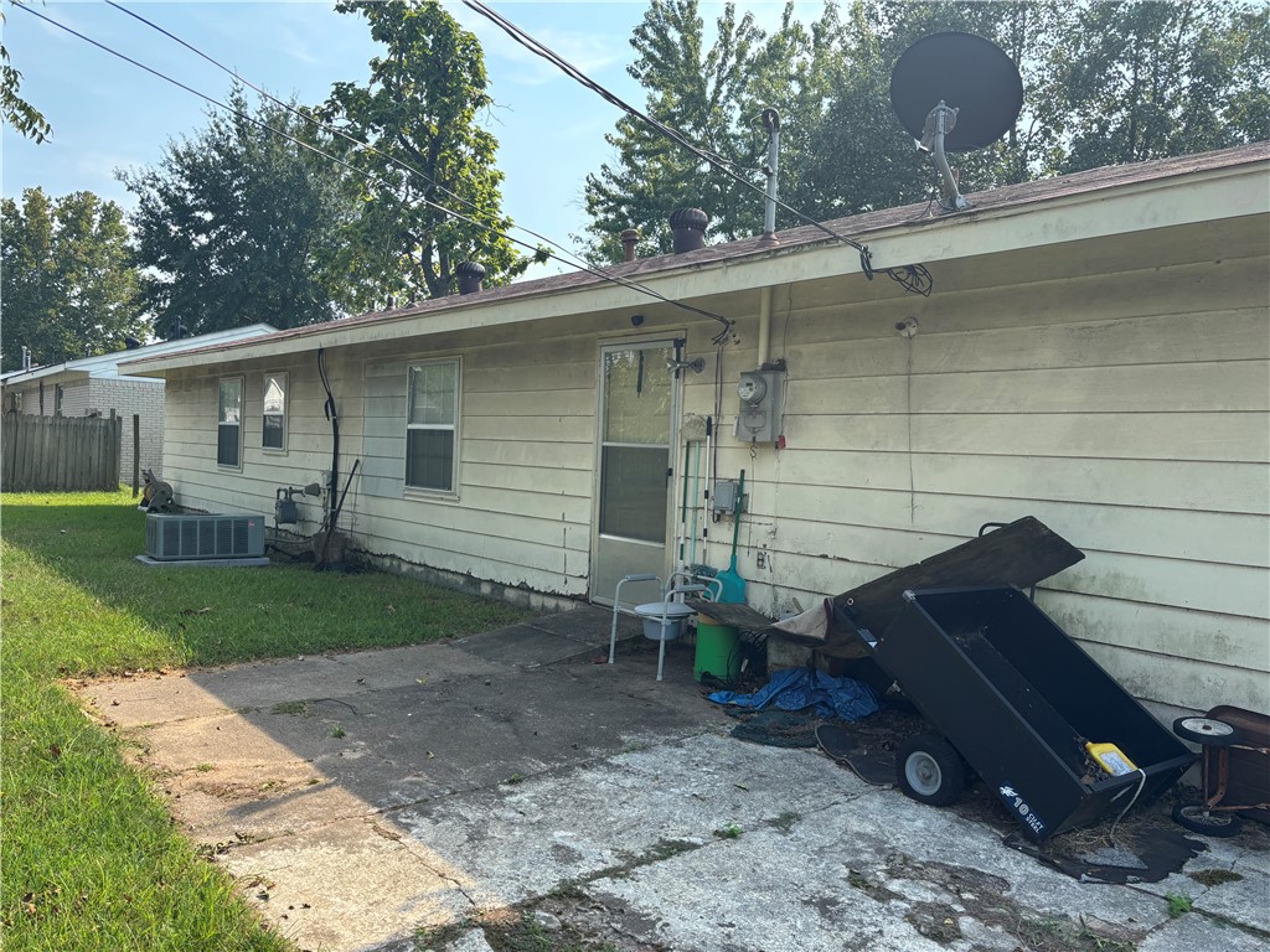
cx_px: 635
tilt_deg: -0.3
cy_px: 476
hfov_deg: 67.3
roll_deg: -2.9
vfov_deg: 53.1
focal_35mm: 26
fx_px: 954
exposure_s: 1/988
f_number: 1.6
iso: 50
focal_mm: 5.96
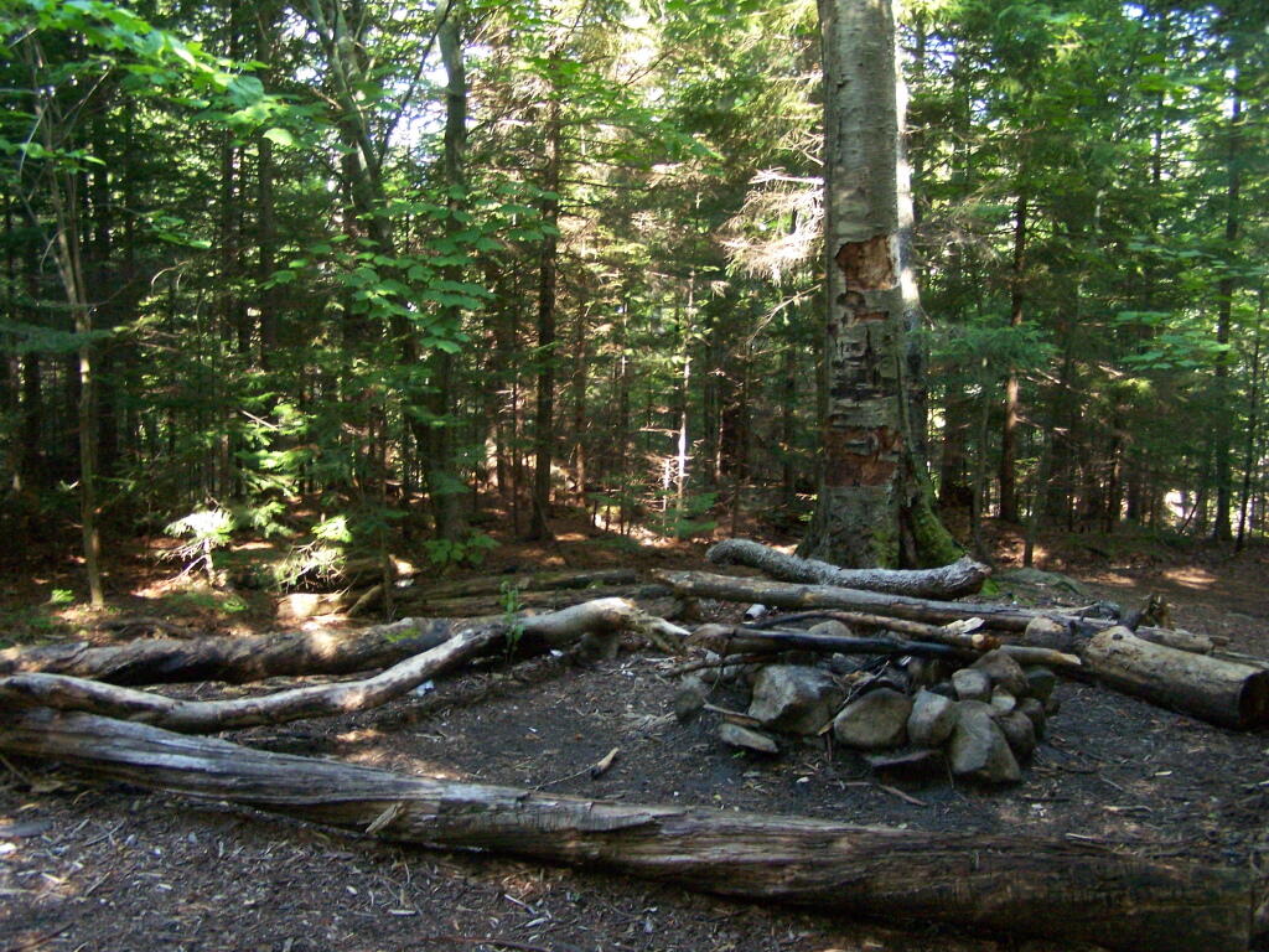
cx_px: 634
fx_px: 1393
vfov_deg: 37.7
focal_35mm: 38
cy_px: 476
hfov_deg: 49.0
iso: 400
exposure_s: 1/80
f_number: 2.8
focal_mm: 6.3
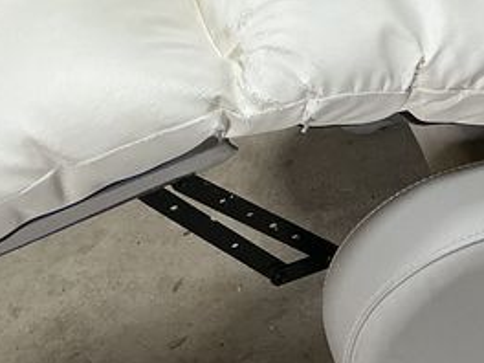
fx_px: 1538
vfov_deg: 12.9
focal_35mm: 110
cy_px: -136
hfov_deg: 17.1
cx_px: 583
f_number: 1.8
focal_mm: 3
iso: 80
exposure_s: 1/60
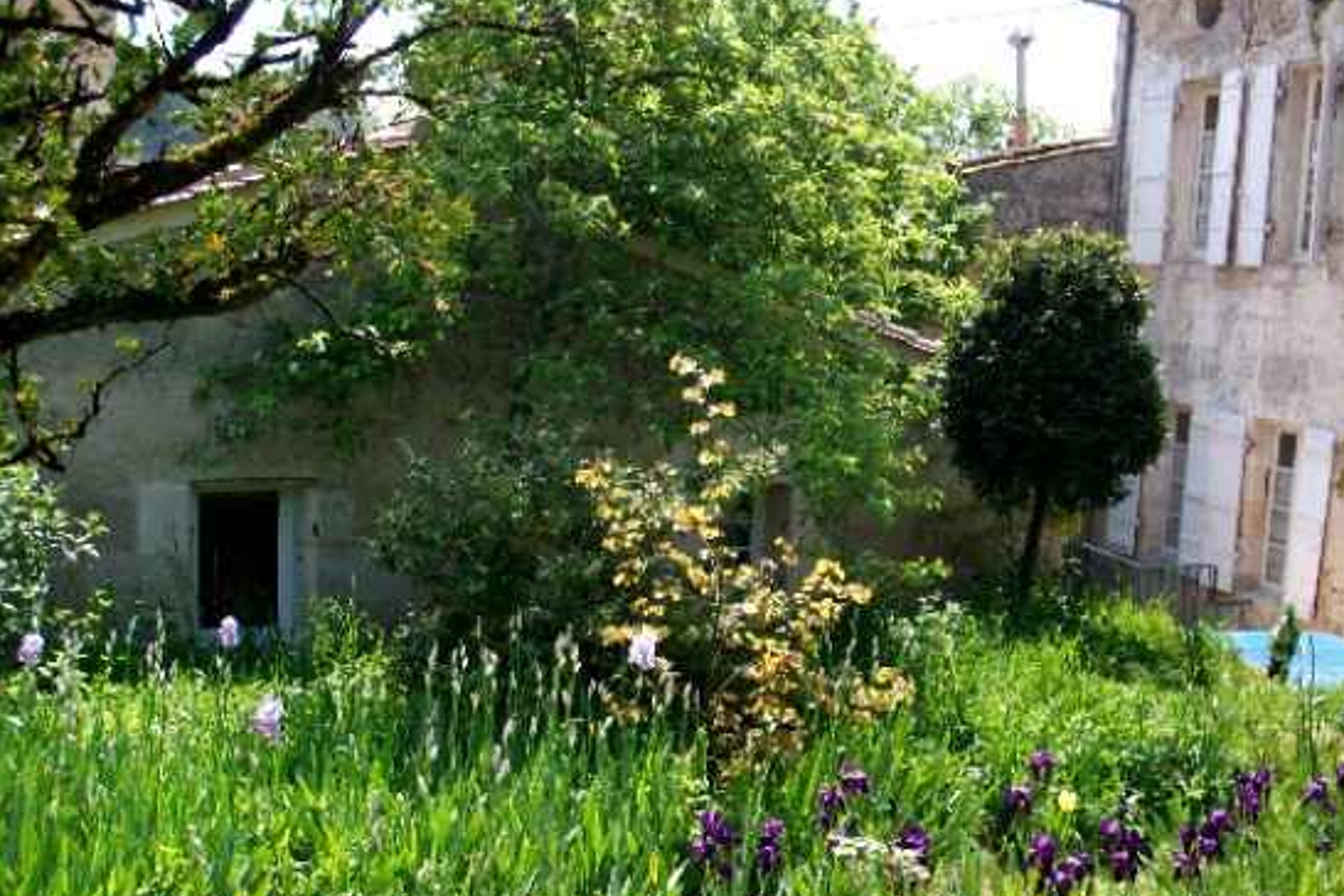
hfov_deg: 41.9
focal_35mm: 47
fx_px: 1755
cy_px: 601
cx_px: 740
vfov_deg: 28.5
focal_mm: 6.2
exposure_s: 1/635
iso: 80
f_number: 2.8
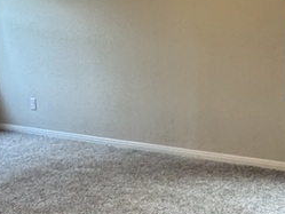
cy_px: 15
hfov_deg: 23.8
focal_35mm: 81
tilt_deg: -1.4
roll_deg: +2.4
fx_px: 667
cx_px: 223
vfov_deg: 17.9
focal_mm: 2.22
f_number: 2.2
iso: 400
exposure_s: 1/60
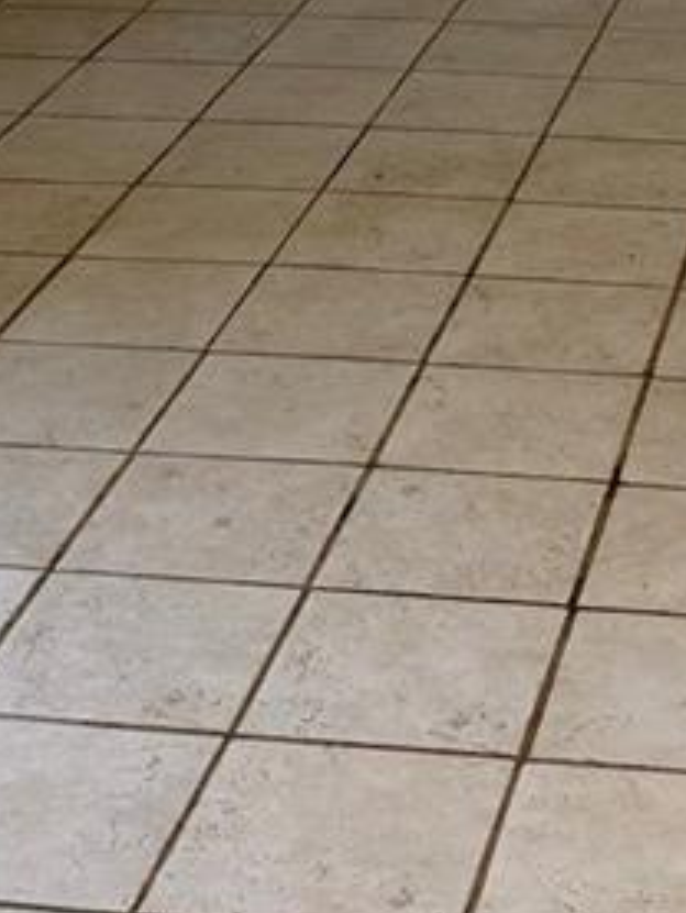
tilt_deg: -8.2
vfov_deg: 17.1
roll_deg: +0.2
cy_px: -458
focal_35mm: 104
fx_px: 2746
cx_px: 623
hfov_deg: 14.1
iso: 125
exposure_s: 1/120
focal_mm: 6.76
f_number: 1.78
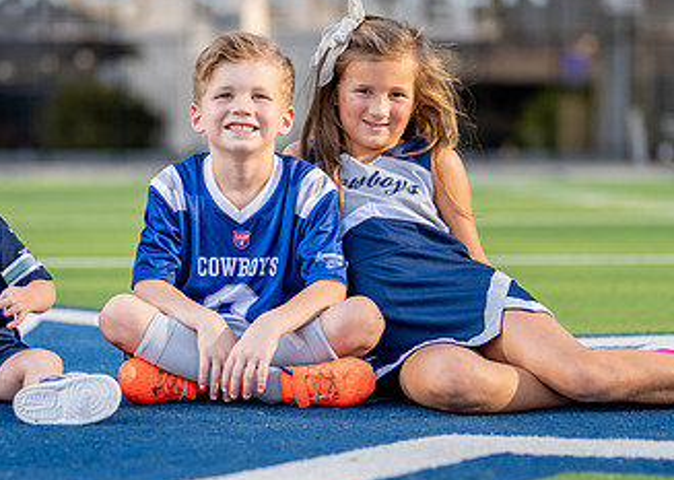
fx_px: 2410
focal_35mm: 126
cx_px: 255
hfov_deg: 15.9
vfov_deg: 11.4
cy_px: 228
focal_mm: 50
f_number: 1.2
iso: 125
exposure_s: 1/4000
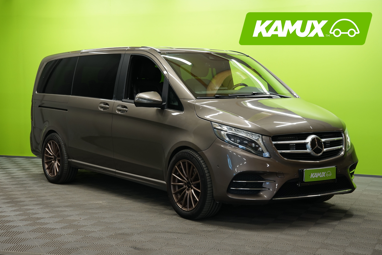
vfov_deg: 21.9
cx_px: 191
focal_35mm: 62
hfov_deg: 32.4
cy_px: 128
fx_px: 658
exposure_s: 1/15
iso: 500
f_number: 5.6
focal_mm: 62
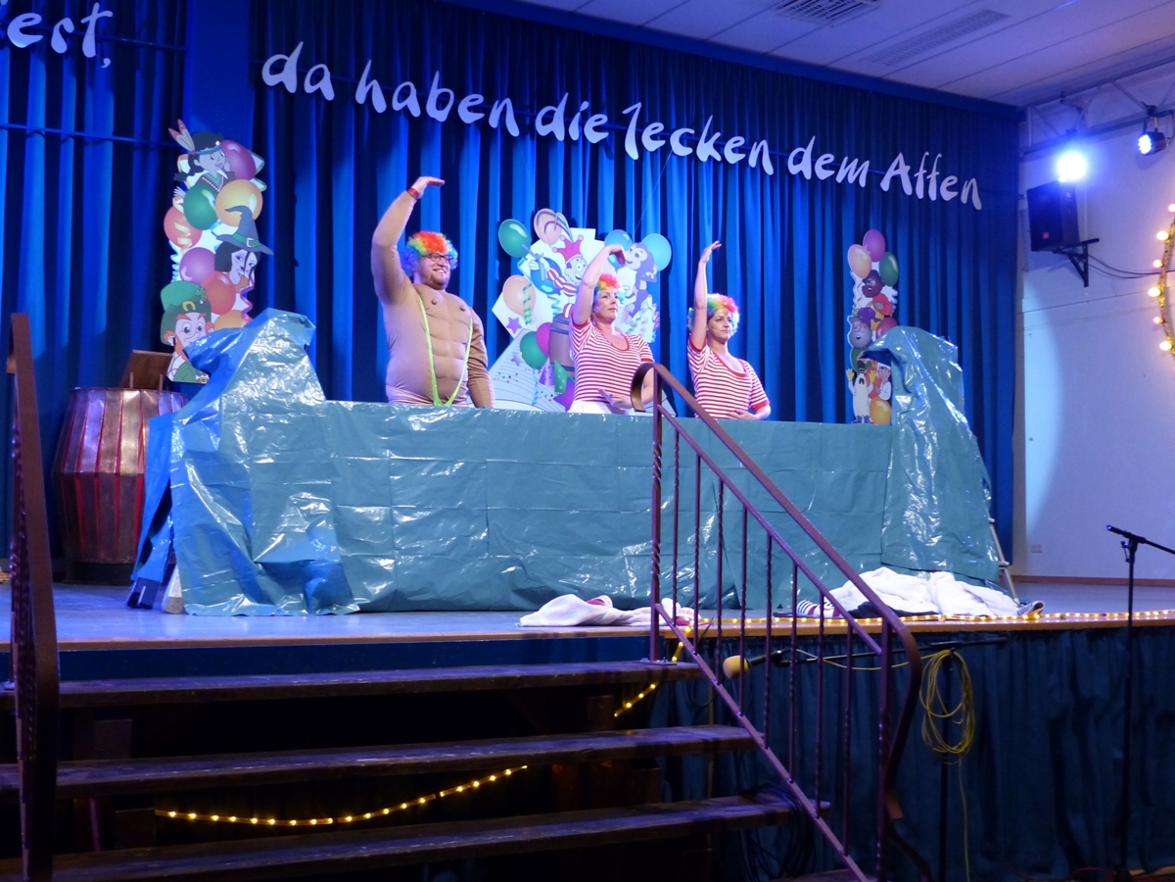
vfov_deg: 32.9
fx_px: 1494
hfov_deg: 42.9
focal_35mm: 44
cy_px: 441
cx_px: 588
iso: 400
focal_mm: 7.8
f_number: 2.8
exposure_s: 1/50
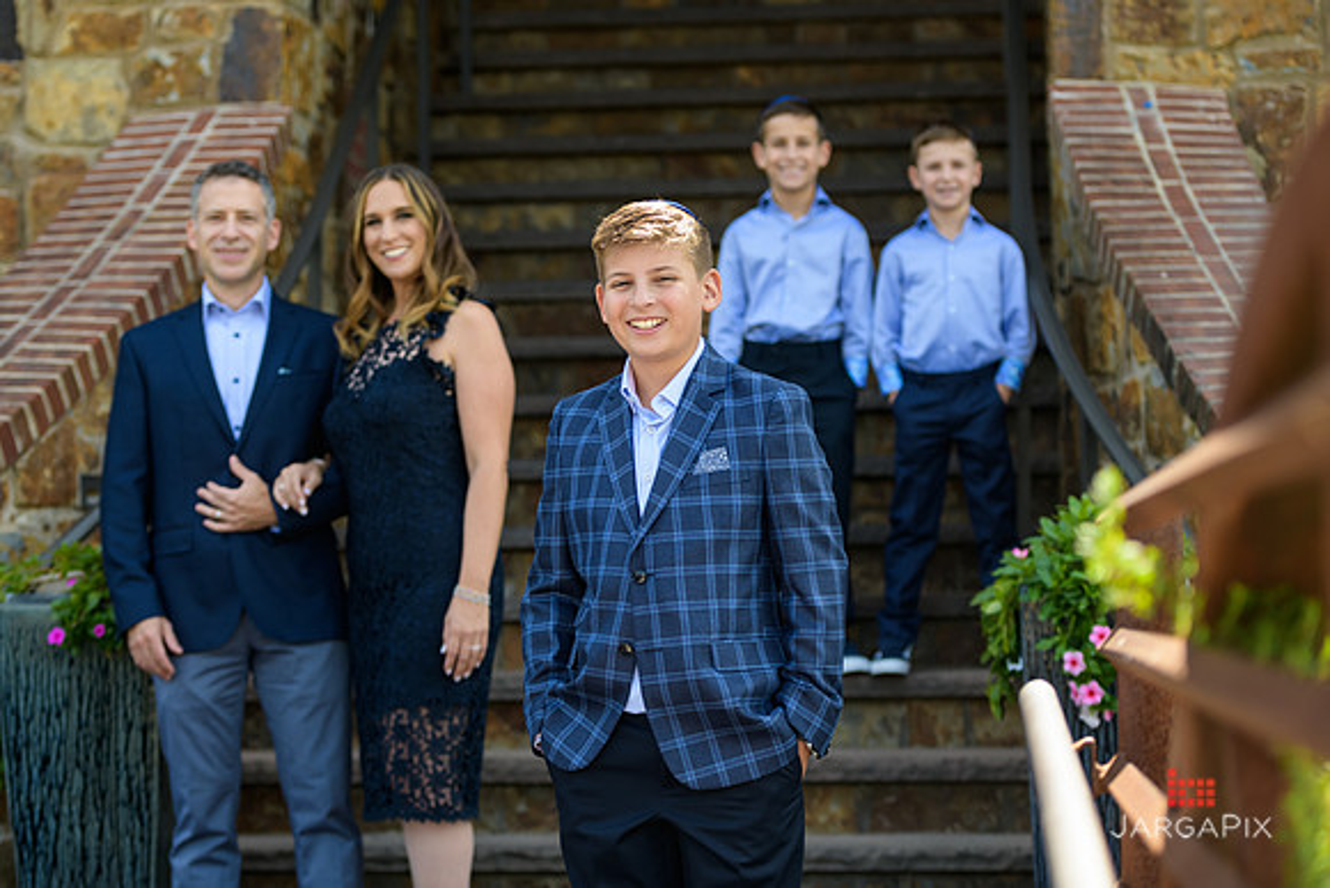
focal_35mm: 90
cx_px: 613
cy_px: 433
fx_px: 3343
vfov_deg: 15.1
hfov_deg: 22.5
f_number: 3.2
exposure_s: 1/640
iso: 200
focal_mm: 80
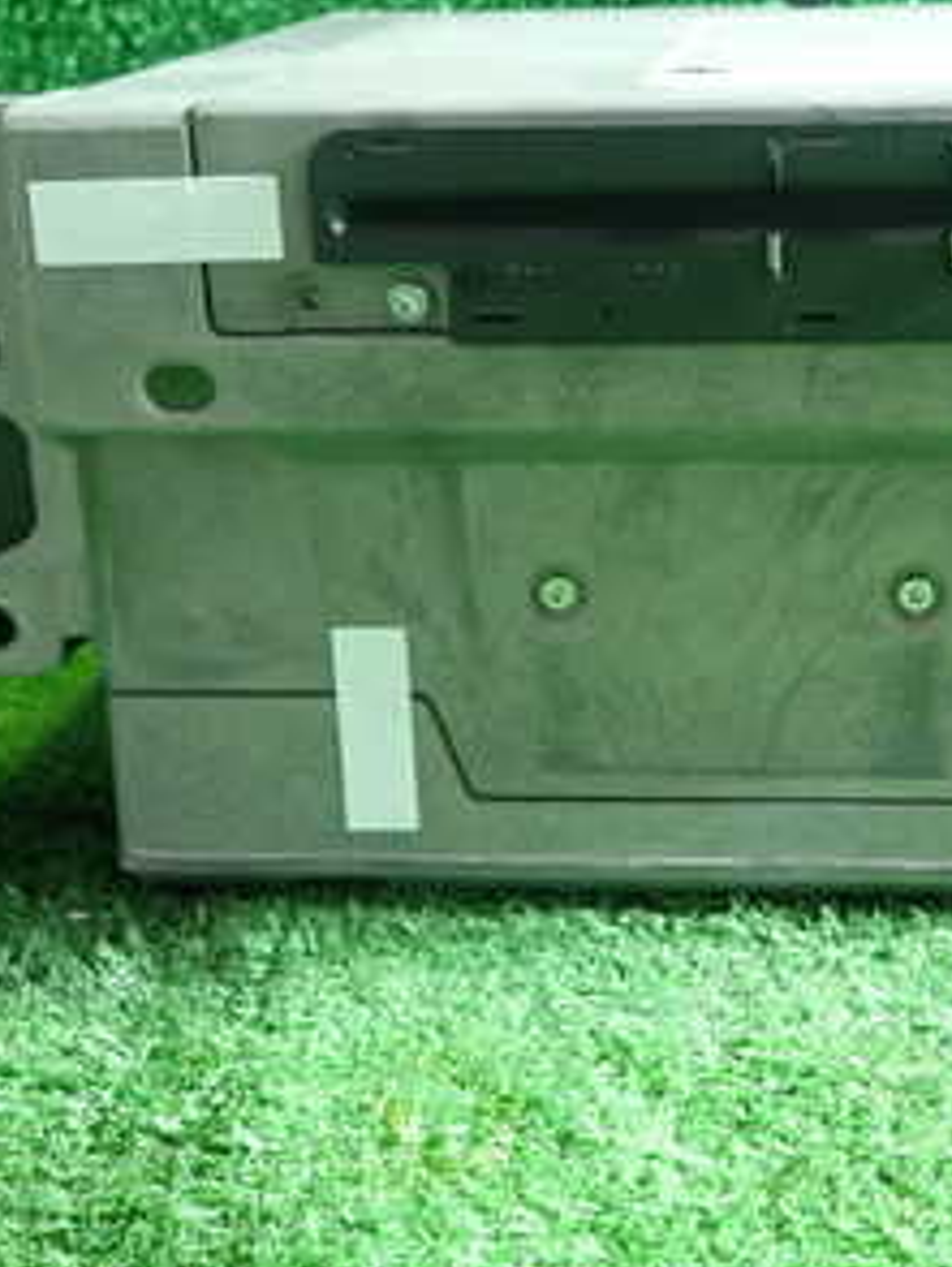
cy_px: 405
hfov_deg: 28.2
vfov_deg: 37.0
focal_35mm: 51
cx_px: 715
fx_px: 1867
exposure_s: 1/30
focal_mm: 4.5
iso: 400
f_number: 2
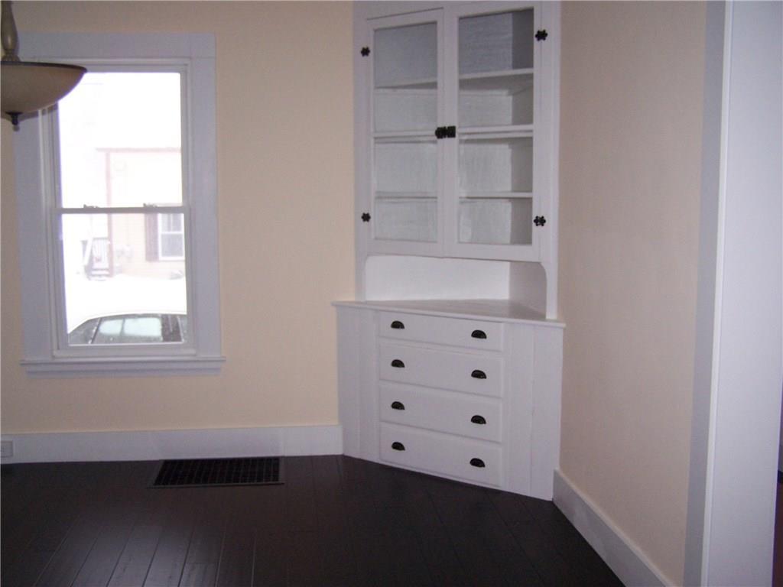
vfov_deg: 37.7
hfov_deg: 49.0
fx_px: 860
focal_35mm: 38
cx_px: 392
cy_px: 294
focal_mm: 6.3
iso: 140
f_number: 2.8
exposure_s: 1/60
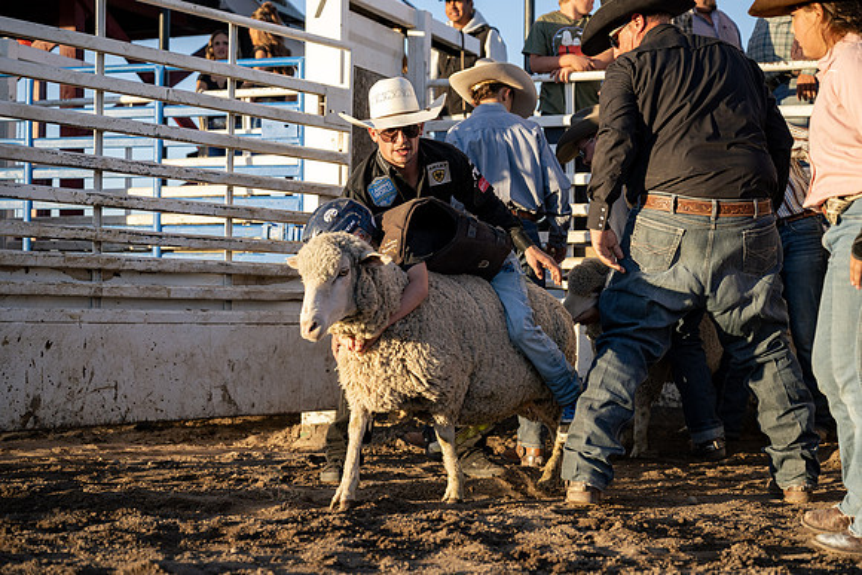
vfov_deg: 21.7
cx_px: 487
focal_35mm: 63
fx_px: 1498
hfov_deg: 32.1
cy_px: 261
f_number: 3.2
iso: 160
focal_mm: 51
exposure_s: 1/1000
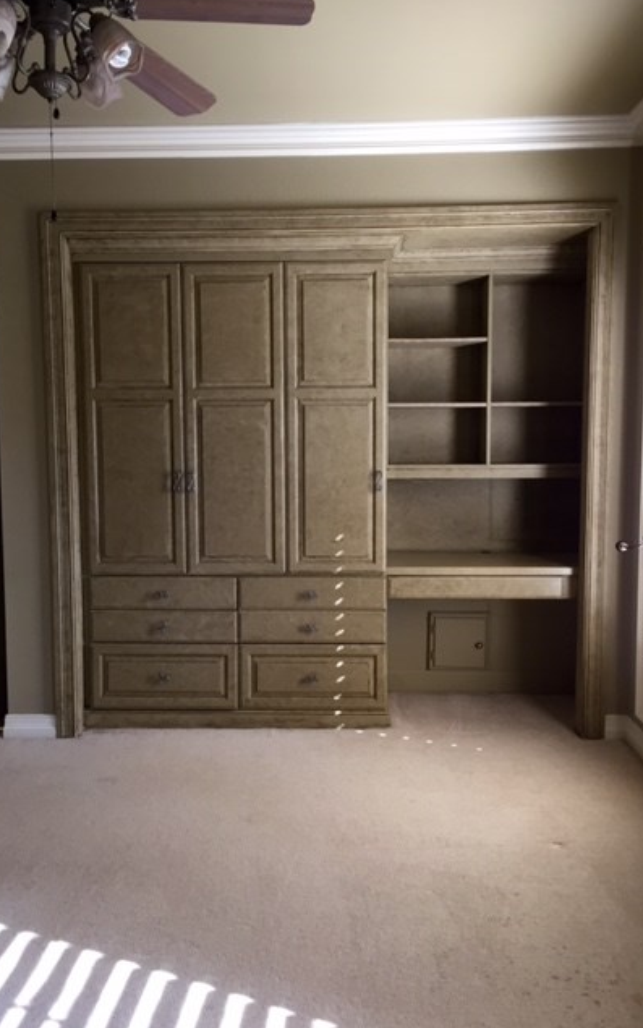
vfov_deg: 61.2
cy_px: 513
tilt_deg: -3.6
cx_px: 316
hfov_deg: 40.6
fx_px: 869
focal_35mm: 31
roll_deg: -1.1
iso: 64
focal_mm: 4.15
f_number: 2.2
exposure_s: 1/30
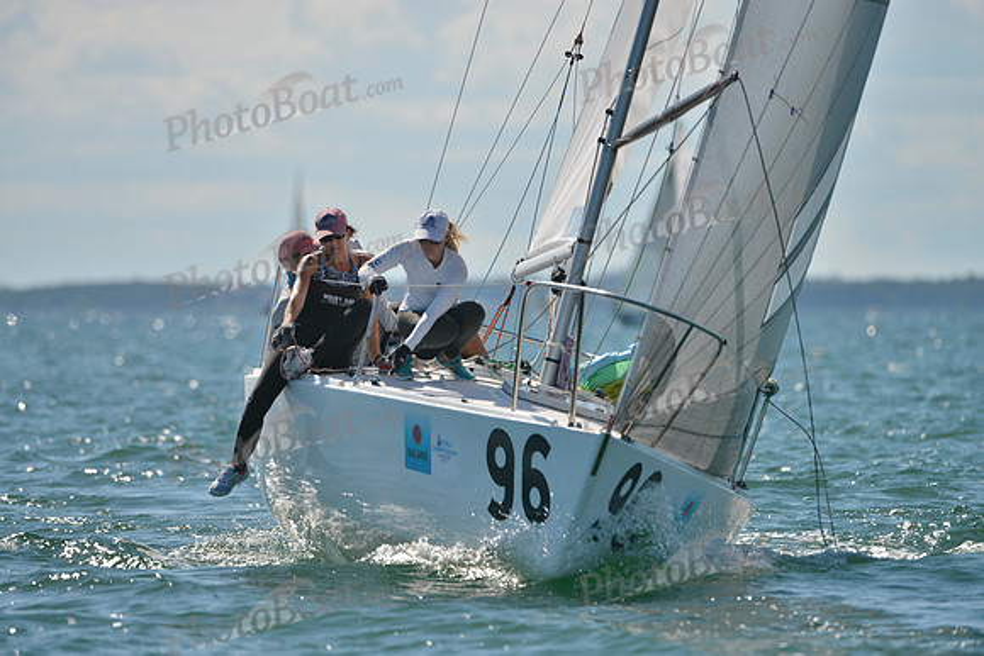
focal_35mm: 400
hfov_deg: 5.2
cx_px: 492
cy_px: 328
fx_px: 10935
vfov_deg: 3.4
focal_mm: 400
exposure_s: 1/2000
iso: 200
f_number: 5
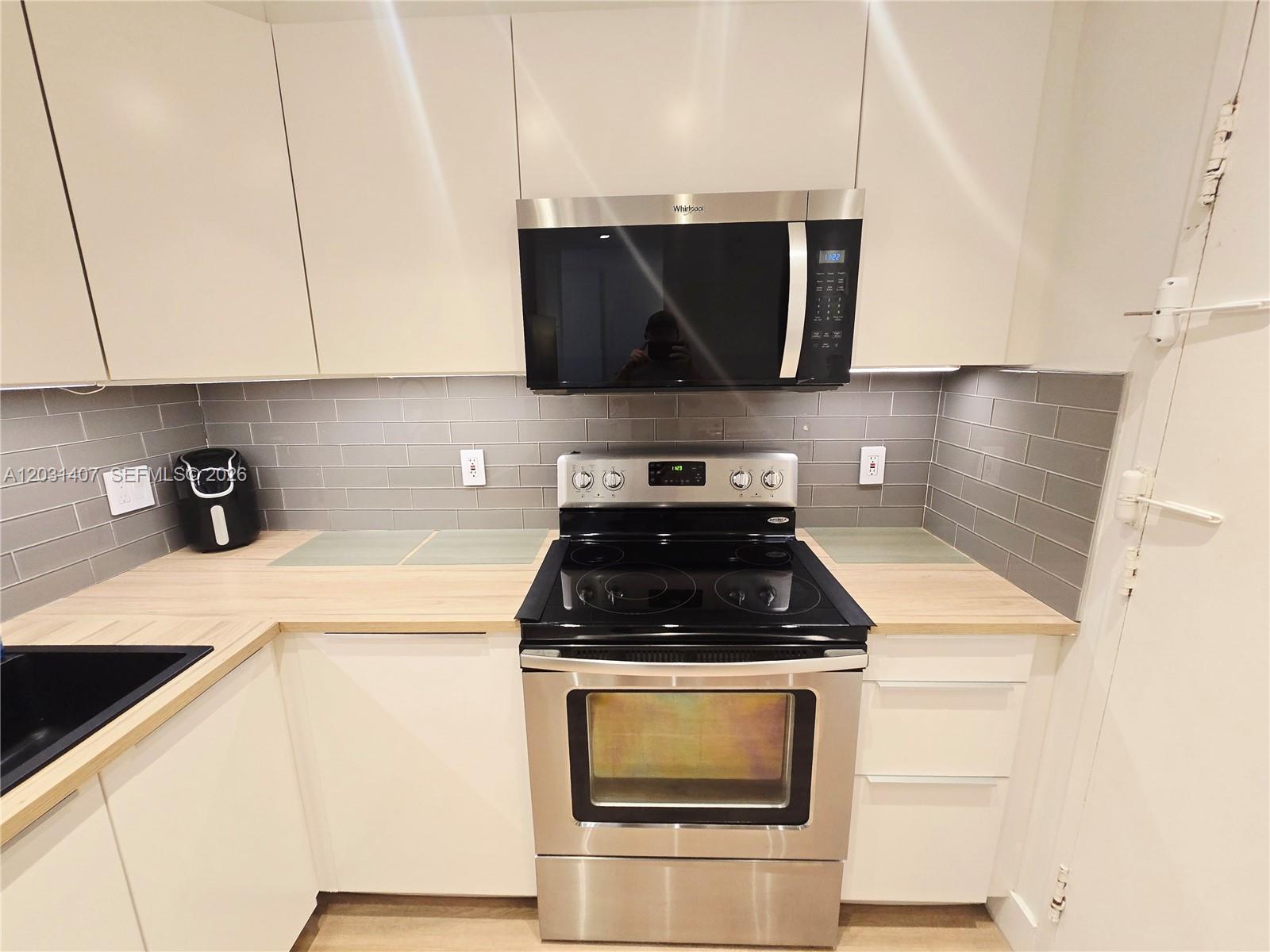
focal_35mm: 13
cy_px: 476
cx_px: 635
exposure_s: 1/60.2
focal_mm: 2.2
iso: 250
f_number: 2.2
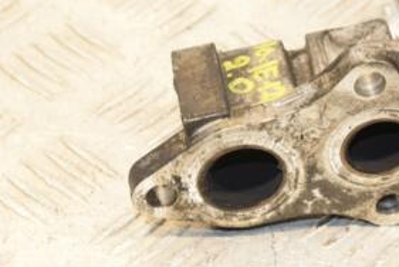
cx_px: 346
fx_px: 1775
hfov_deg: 12.7
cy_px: 136
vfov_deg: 8.6
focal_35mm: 160
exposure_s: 1/200
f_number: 7.1
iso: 1600
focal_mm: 50
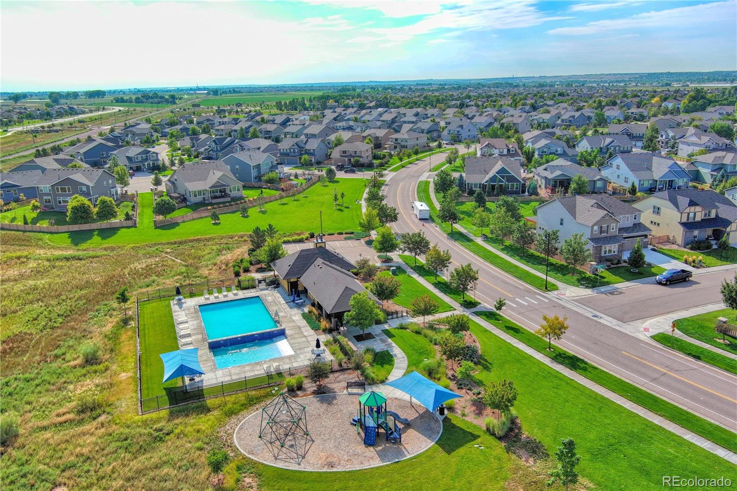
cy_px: 246
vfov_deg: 44.9
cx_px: 368
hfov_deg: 63.7
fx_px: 594
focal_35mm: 29
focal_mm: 10.6
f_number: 2.8
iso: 100
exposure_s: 1/2037
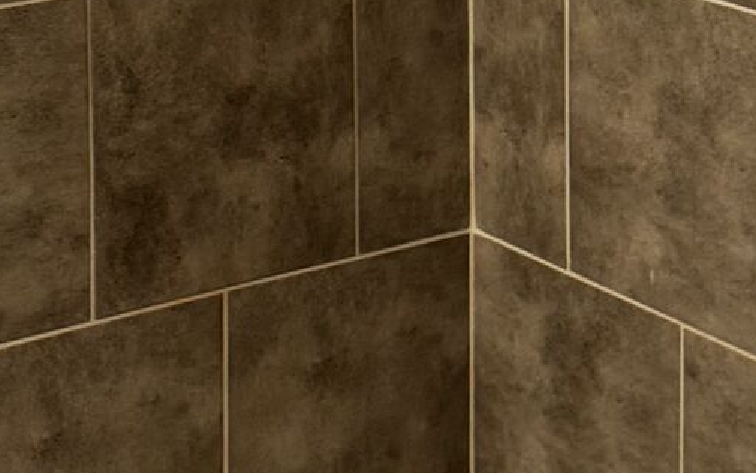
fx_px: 2391
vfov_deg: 10.7
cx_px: 151
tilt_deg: -6.5
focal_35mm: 116
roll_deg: +0.8
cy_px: -331
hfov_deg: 17.8
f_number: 1.78
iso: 400
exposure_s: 1/60
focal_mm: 6.76
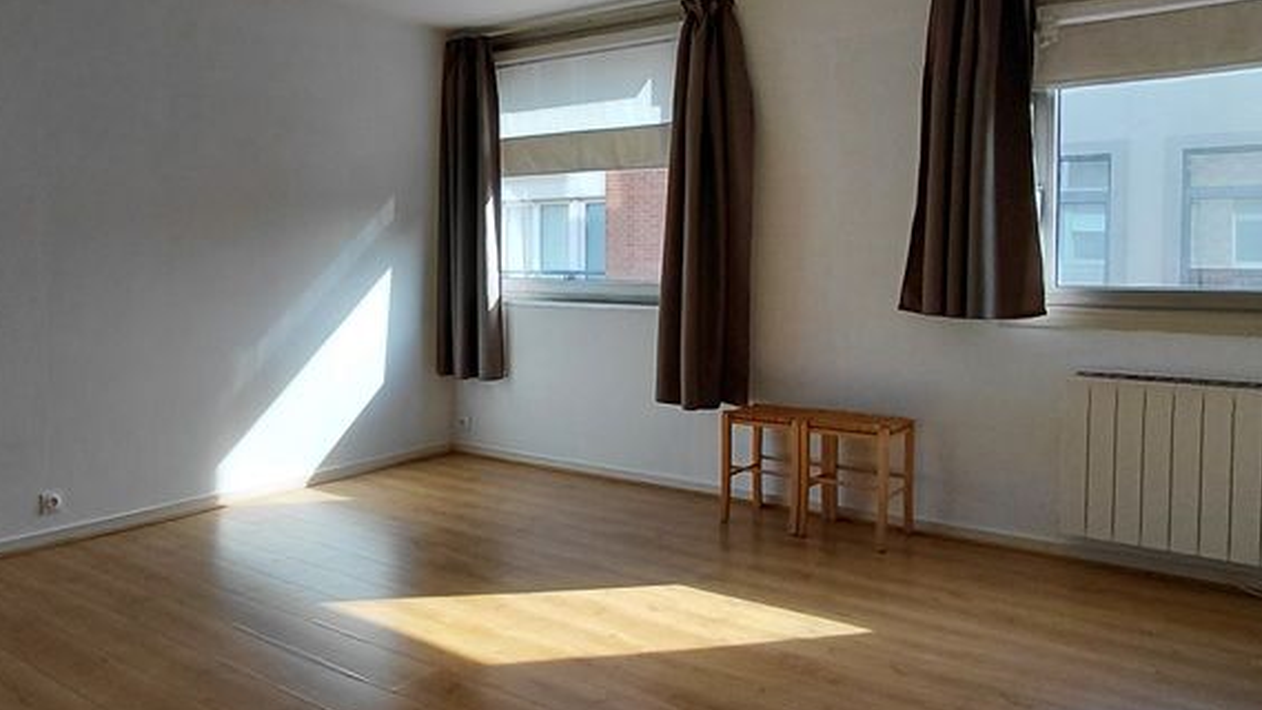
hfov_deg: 62.3
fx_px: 1004
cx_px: 396
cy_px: 273
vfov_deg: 38.7
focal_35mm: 30
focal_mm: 1.64
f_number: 2.2
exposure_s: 1/247
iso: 40
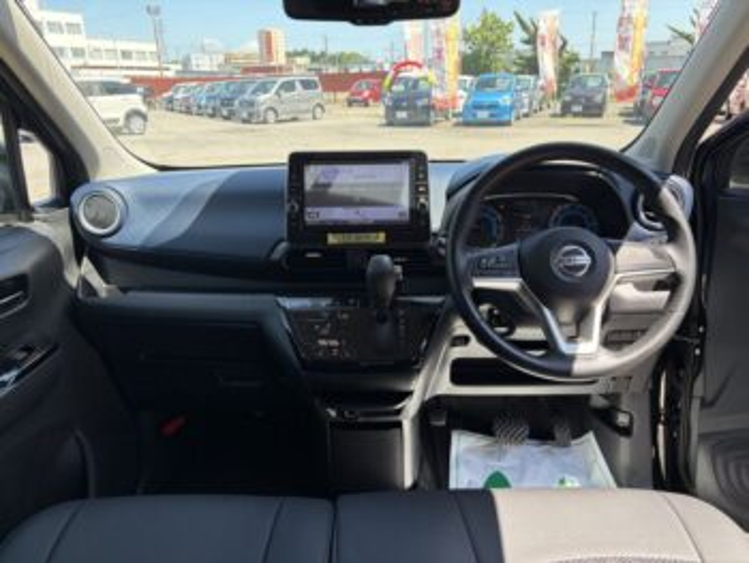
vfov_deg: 53.1
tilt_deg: -19.6
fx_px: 563
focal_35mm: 26
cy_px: 282
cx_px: 374
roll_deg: +2.8
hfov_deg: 67.3
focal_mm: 5.96
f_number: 1.6
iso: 64
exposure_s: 1/485
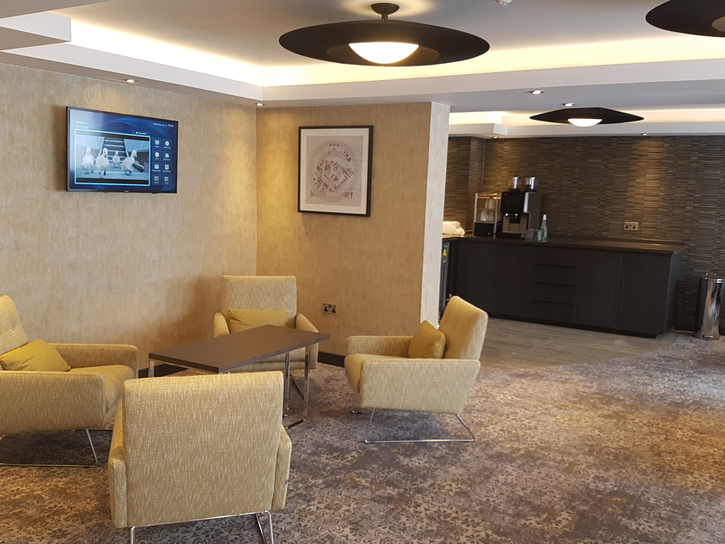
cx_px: 362
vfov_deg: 53.1
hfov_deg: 67.3
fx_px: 545
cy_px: 272
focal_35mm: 26
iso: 100
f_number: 1.7
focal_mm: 4.2
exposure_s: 1/50
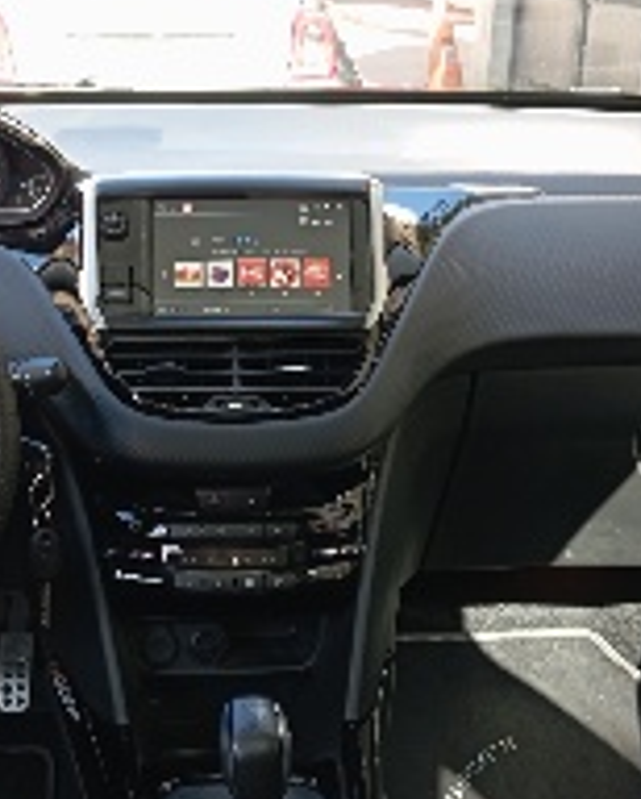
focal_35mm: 59
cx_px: 158
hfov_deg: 25.5
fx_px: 1397
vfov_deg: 31.9
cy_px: 383
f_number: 1.8
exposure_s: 1/50
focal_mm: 4.22
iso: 72
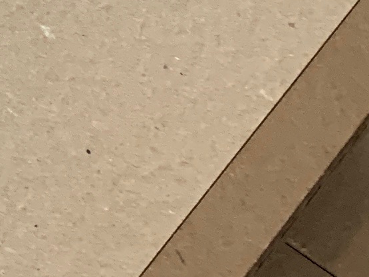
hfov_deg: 8.8
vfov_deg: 7.5
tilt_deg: -51.0
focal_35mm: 189
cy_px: -273
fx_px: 2014
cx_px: -685
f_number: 1.8
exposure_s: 1/68
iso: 100
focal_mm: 4.25
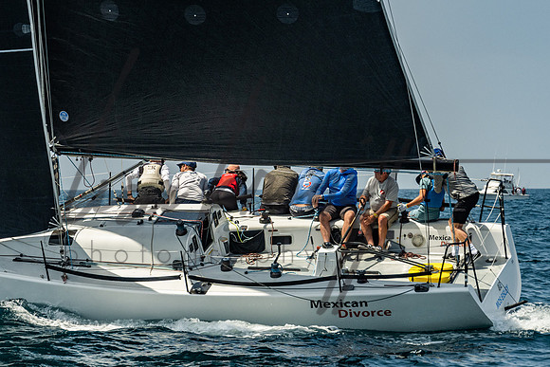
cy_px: 136
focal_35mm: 216
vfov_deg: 6.3
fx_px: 3308
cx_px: 205
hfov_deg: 9.5
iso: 320
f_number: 6.3
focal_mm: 130
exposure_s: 1/1250
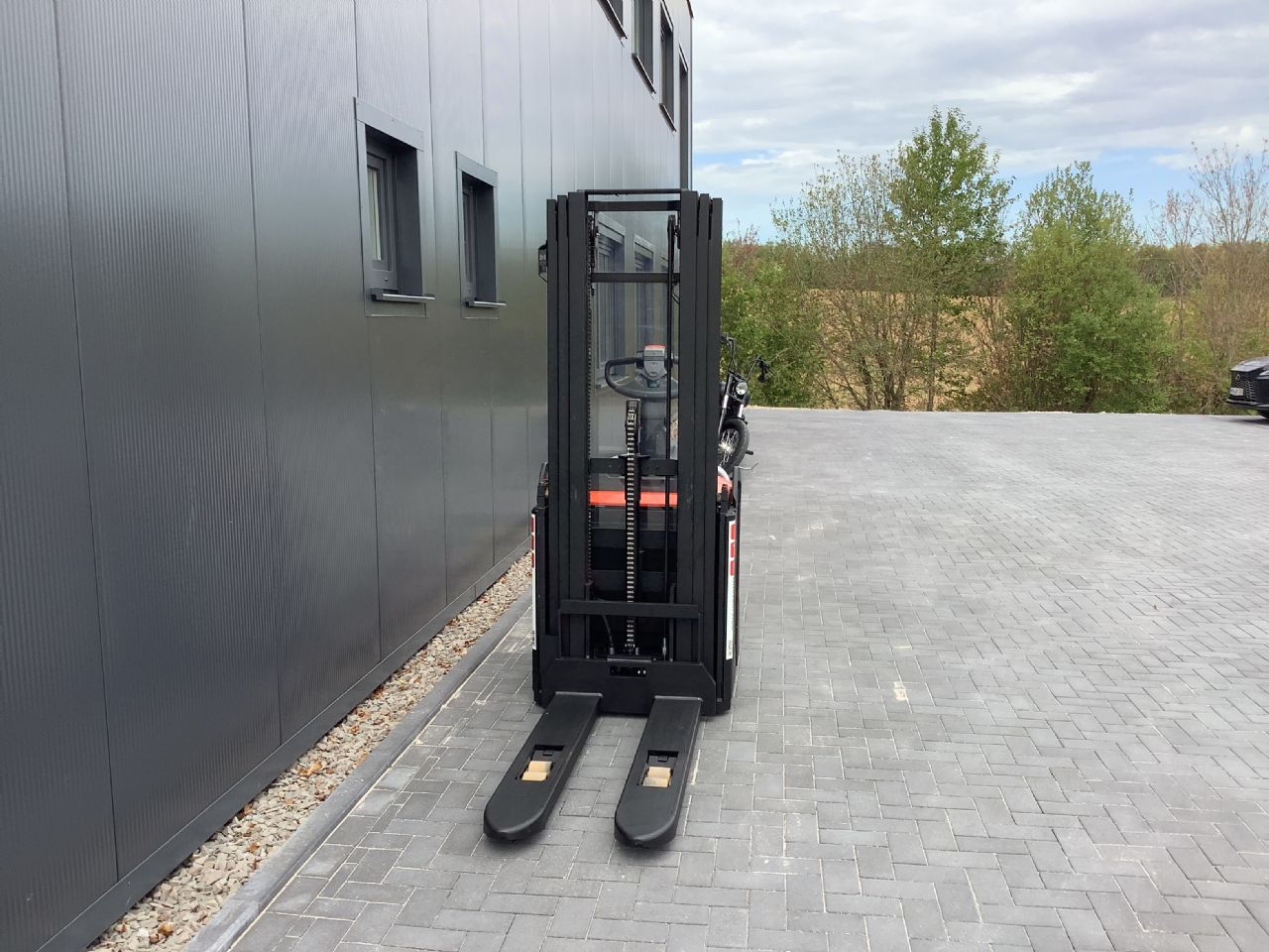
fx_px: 1136
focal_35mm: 31
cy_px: 476
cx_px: 634
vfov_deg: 45.4
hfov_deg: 58.4
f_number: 2.4
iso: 25
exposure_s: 1/245
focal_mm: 3.3
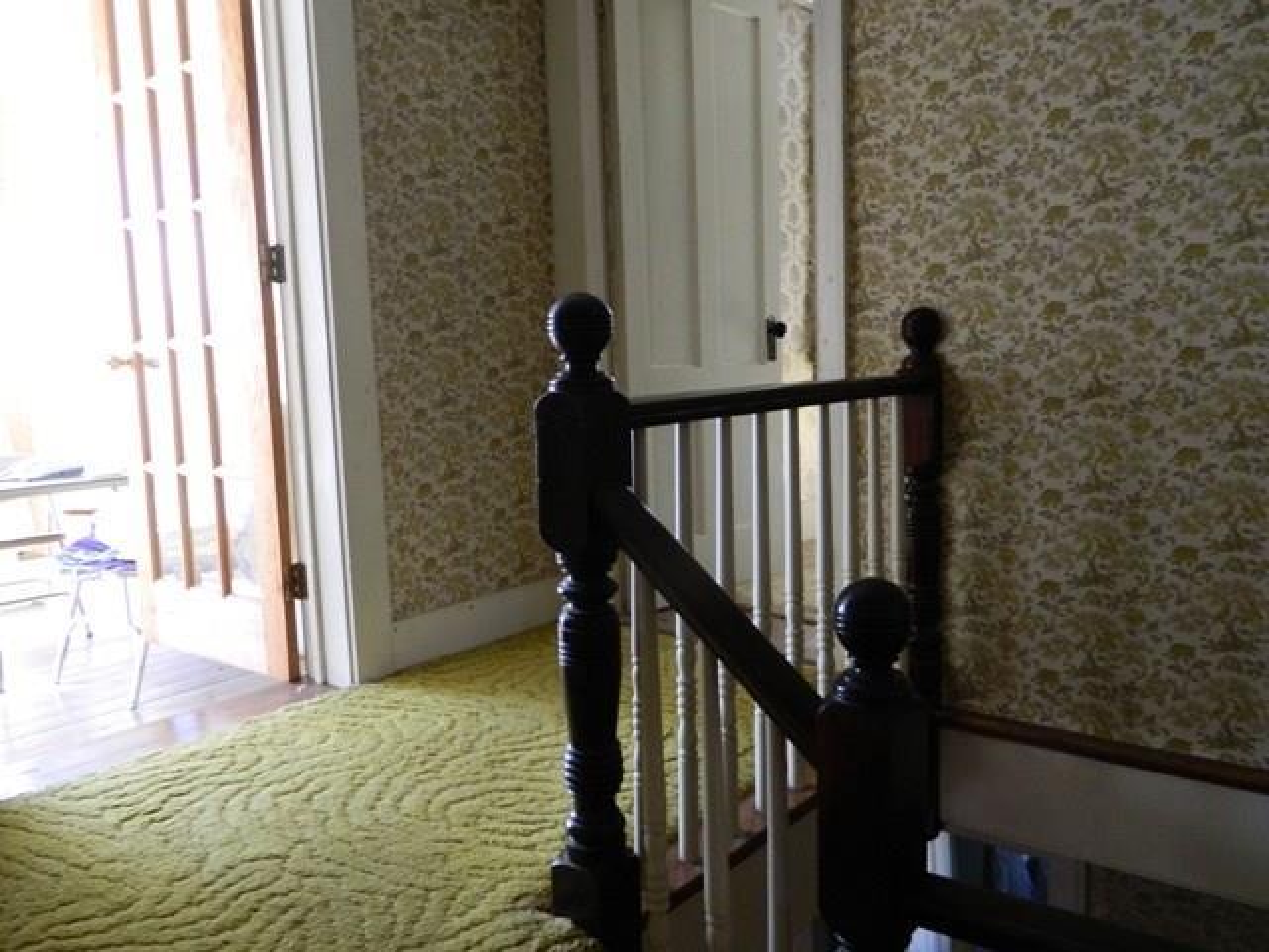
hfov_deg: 63.4
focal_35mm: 28
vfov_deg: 49.7
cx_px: 634
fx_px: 1026
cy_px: 476
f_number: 3.2
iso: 400
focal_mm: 5.1
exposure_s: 1/60
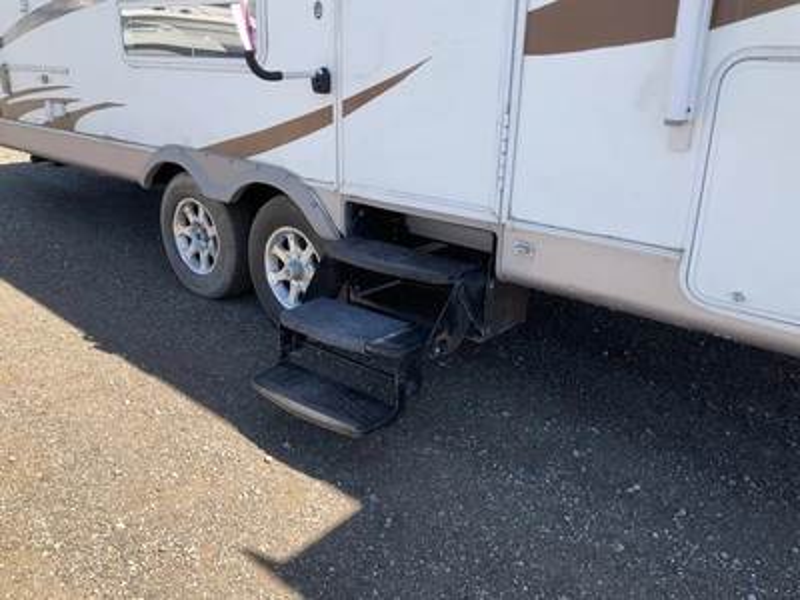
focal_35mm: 29
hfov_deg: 61.7
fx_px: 670
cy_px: 300
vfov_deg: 48.2
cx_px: 400
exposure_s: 1/674
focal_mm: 3
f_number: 1.8
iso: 25
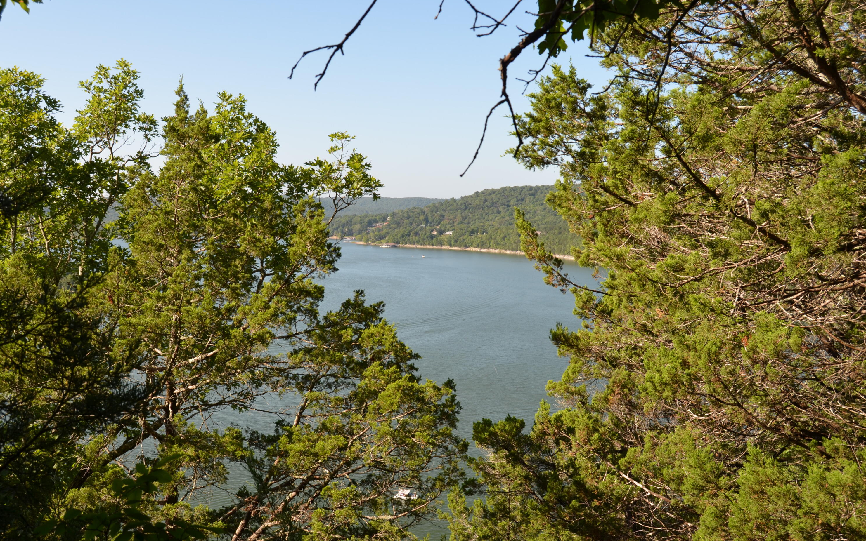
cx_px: 428
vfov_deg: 35.8
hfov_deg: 54.6
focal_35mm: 36
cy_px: 281
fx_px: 838
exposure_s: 1/250
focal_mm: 23
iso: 180
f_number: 8
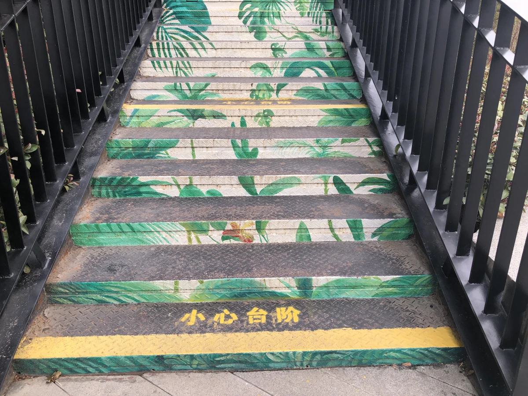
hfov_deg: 63.4
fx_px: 427
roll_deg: -0.7
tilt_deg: -20.8
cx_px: 264
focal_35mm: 28
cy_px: 198
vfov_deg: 49.7
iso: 20
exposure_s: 1/432
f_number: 1.8
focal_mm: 4
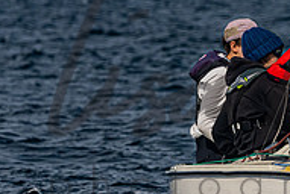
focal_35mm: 832
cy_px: 20
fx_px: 6713
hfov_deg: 2.5
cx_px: 270
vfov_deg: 1.7
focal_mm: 210
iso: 320
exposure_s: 1/6400
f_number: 6.3
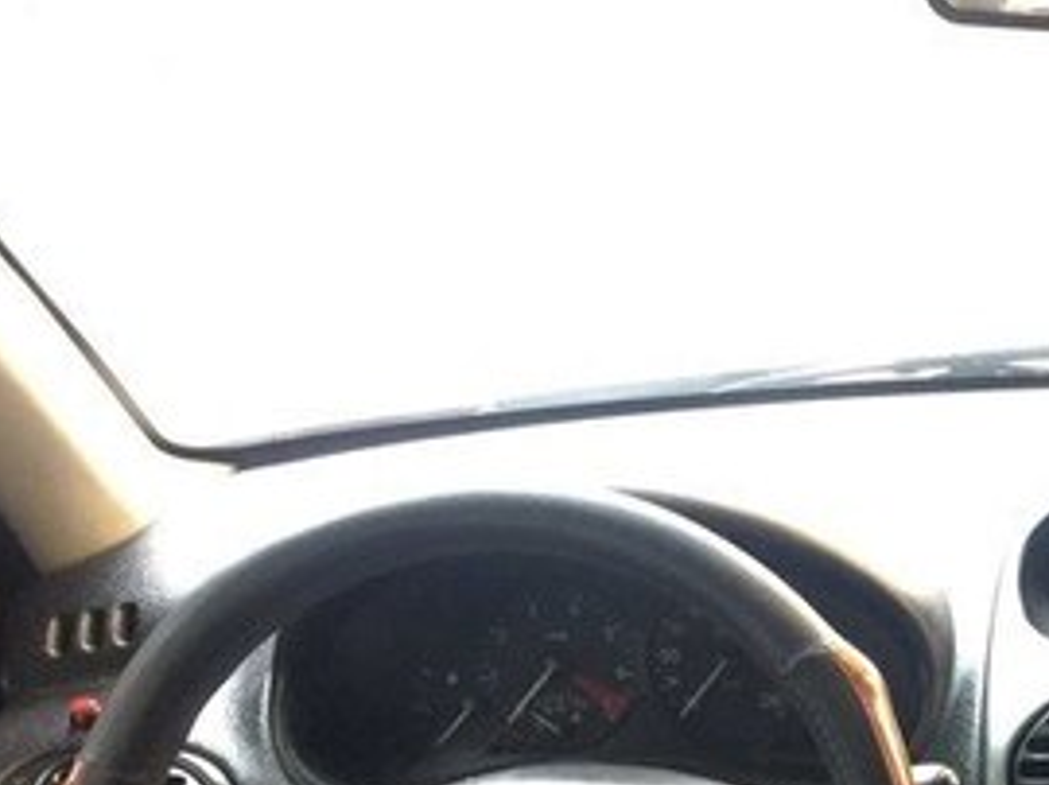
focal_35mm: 71
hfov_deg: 24.9
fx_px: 2150
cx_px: 1243
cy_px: 958
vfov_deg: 19.4
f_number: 2.2
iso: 64
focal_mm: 4.15
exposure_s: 1/33
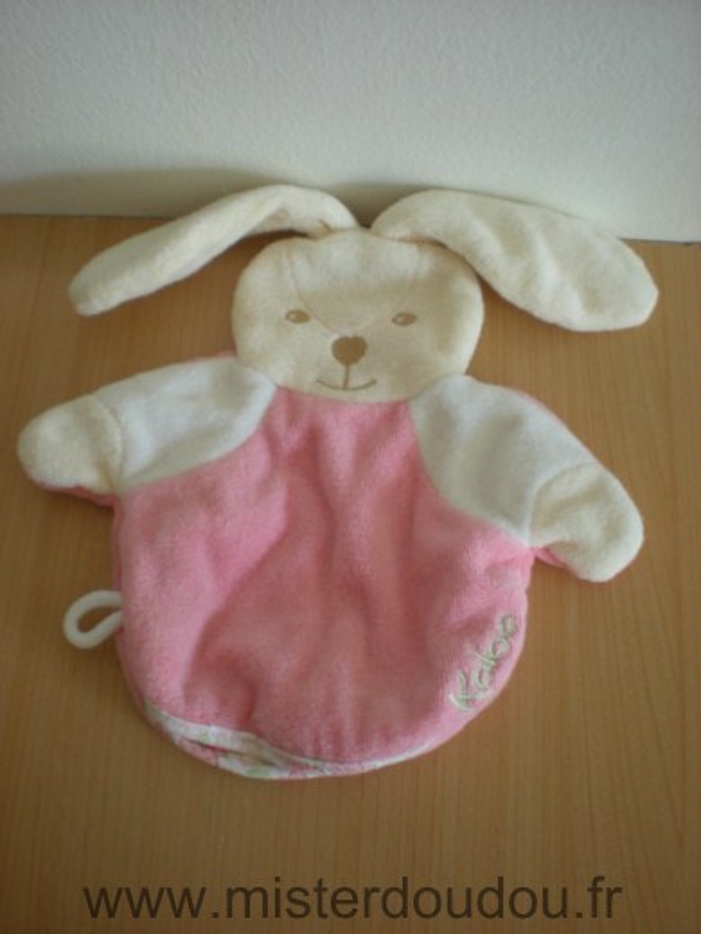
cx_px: 350
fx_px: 1026
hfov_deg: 37.7
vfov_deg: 49.0
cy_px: 467
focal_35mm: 38
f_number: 3.1
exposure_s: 1/29
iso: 200
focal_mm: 6.3
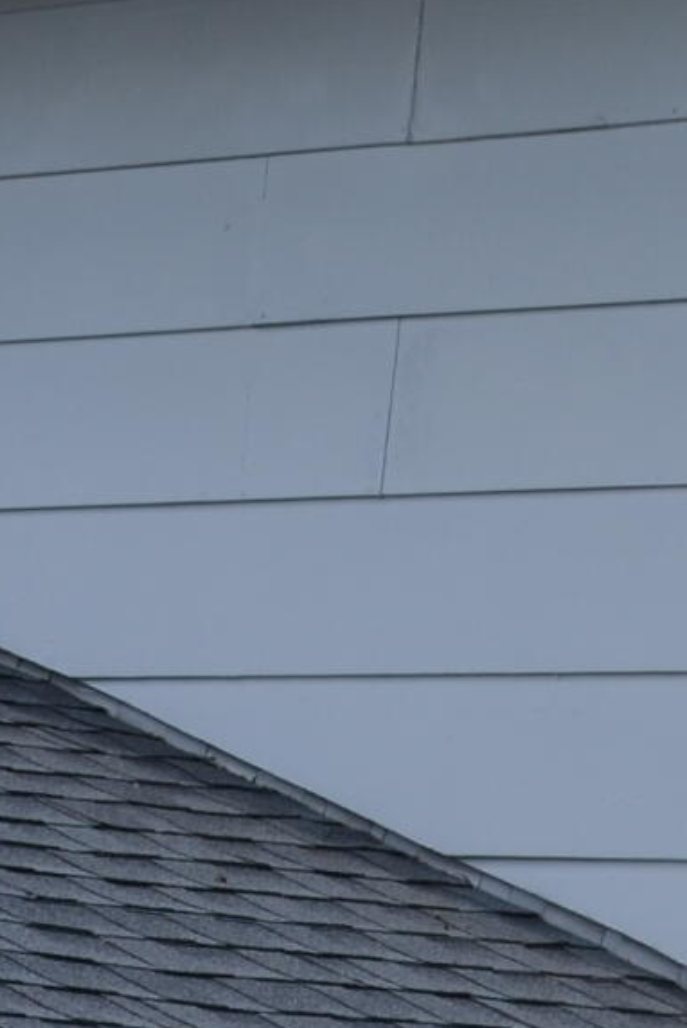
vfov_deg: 10.0
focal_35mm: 204
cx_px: 493
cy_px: 48
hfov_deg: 6.7
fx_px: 5832
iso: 140
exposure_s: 1/250
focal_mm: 26
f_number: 8
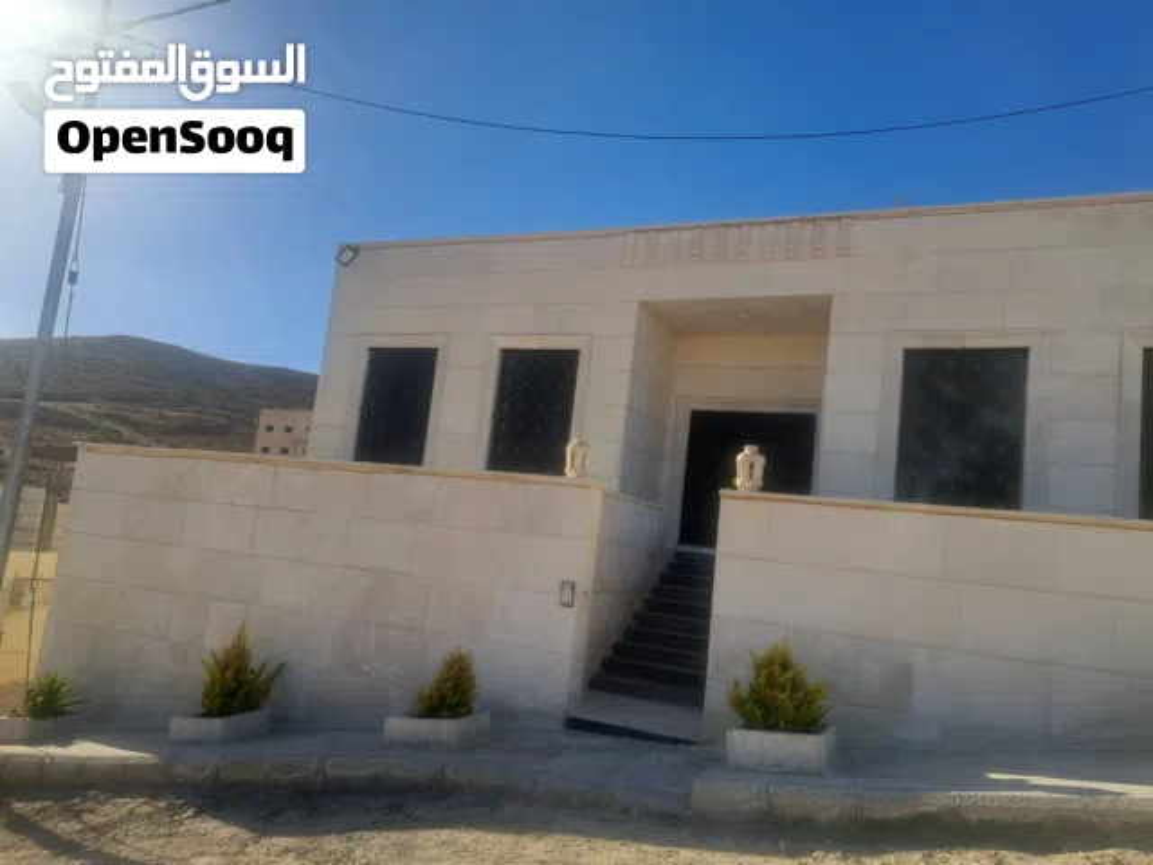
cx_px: 576
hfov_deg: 71.6
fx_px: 799
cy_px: 432
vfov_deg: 56.8
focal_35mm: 24
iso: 50
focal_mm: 5.23
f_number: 1.8
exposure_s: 1/1931
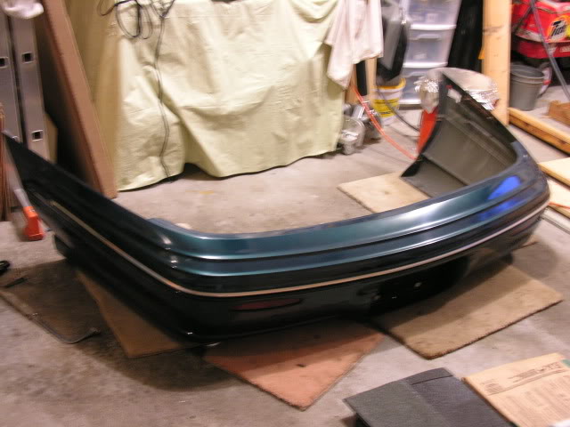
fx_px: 889
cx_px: 285
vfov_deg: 27.0
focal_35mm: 54
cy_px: 214
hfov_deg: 35.5
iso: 200
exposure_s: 1/3.5
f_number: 3.1
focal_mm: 13.8
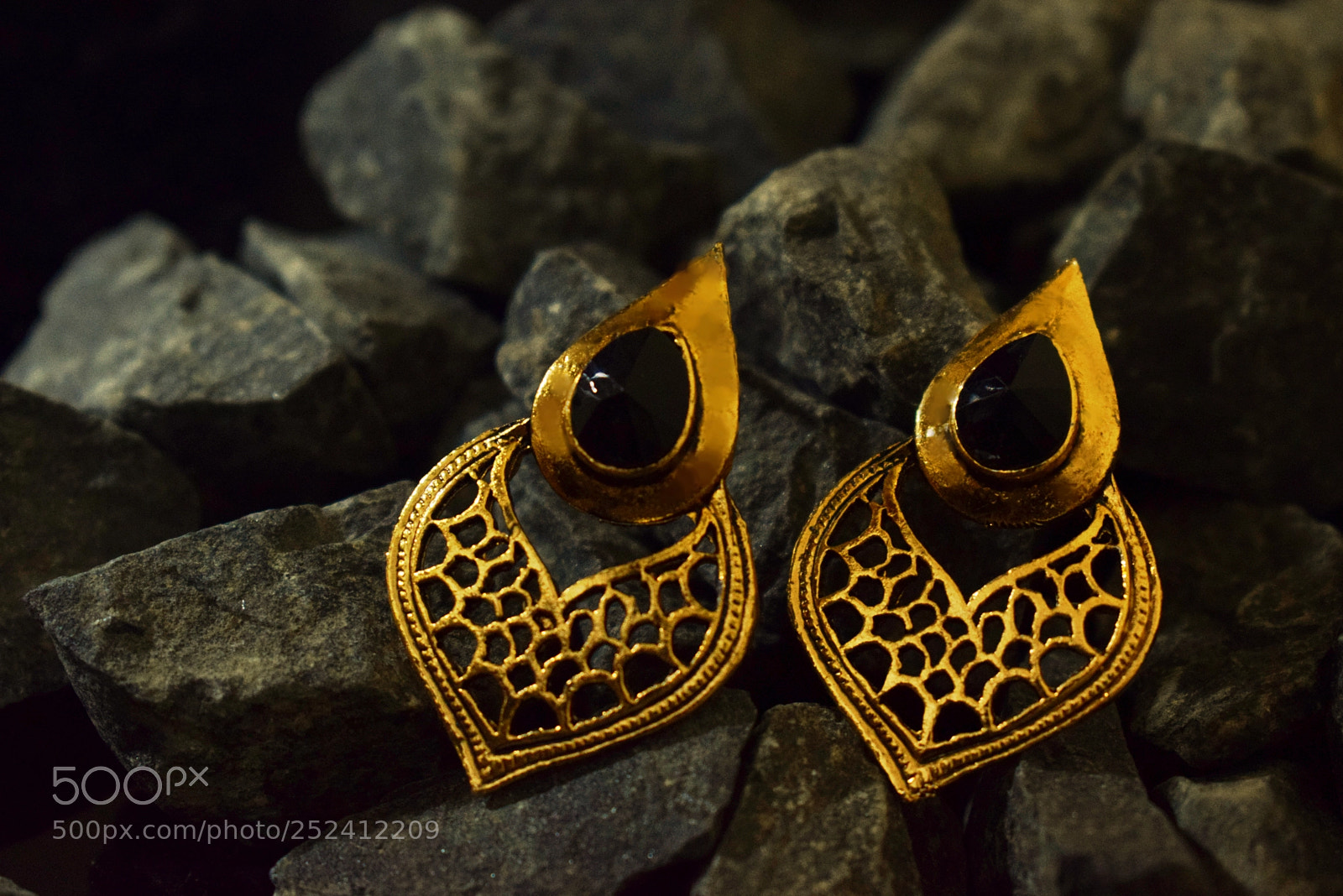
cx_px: 672
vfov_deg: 16.6
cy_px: 448
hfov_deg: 24.6
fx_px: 3079
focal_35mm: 82
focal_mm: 55
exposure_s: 1/30
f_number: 5.6
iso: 1600
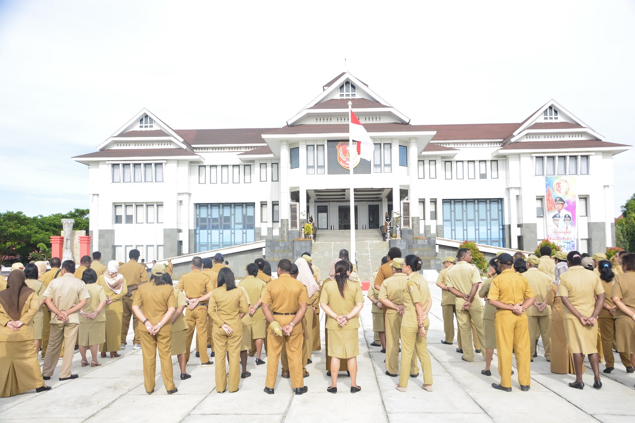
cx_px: 318
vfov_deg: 40.0
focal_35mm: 33
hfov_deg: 57.2
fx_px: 582
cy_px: 212
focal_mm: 22
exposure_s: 1/90
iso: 100
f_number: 8
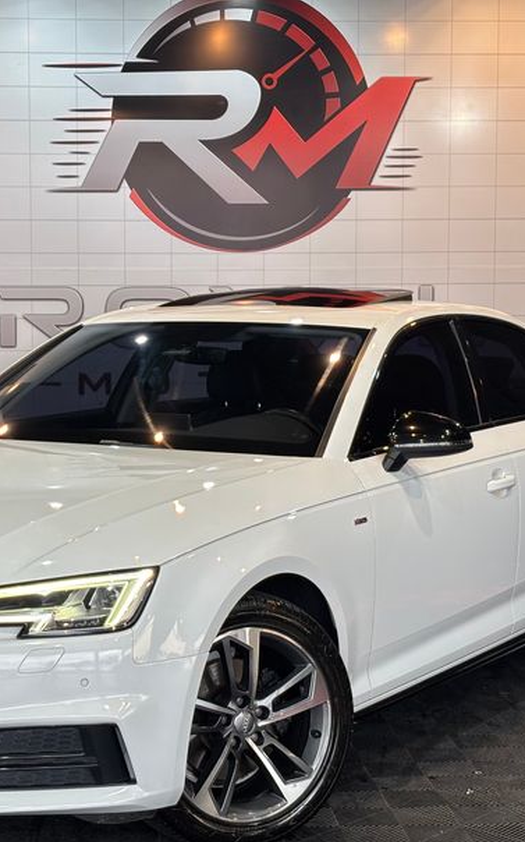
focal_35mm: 74
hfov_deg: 17.5
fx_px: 1696
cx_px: 160
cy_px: 422
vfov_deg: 27.9
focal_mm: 5.96
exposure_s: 1/120
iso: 40
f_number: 1.6
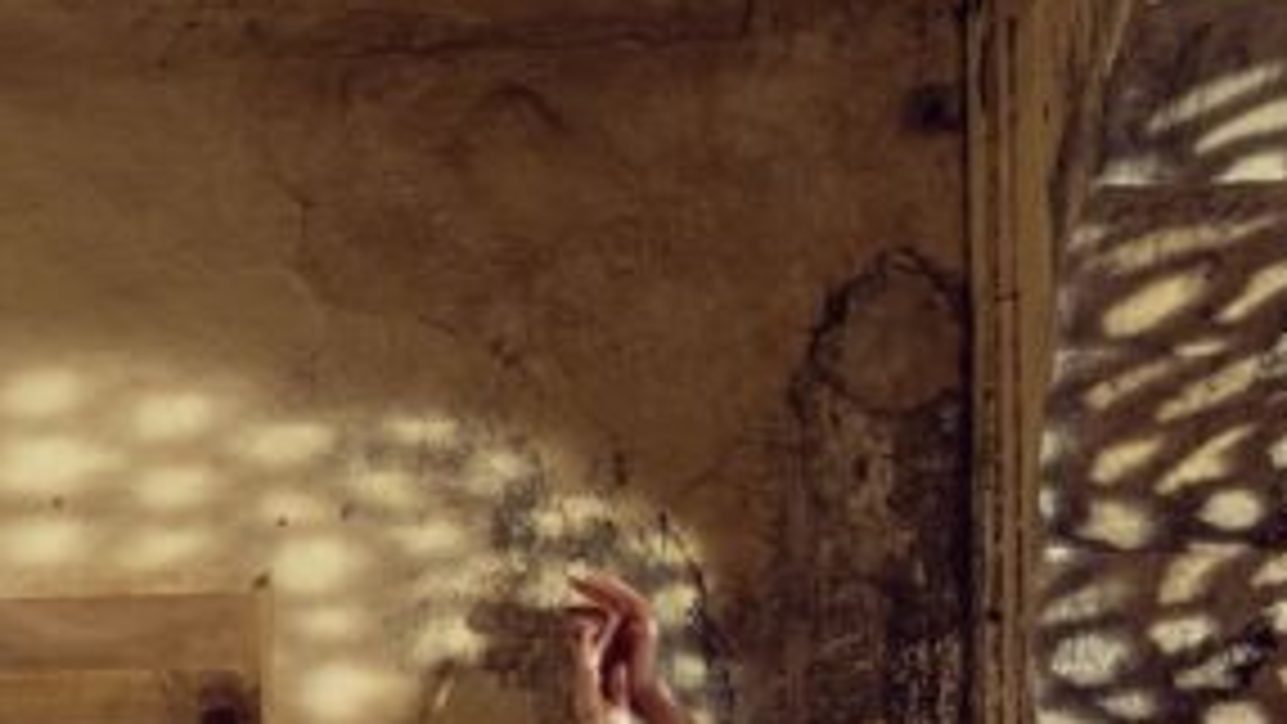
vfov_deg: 12.8
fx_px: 2662
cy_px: 1605
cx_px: 94
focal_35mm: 78
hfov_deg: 26.2
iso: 200
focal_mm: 10
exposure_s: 1/200
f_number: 3.2
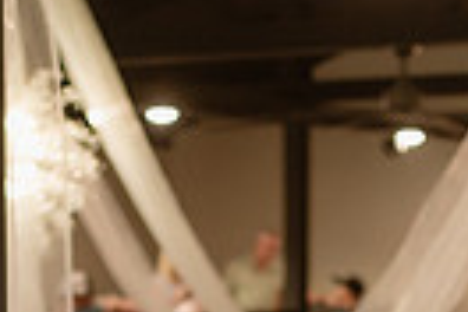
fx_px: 2067
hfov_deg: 12.9
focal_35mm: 159
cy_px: 638
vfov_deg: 8.2
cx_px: 237
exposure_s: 1/200
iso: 1250
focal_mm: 35
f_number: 1.4
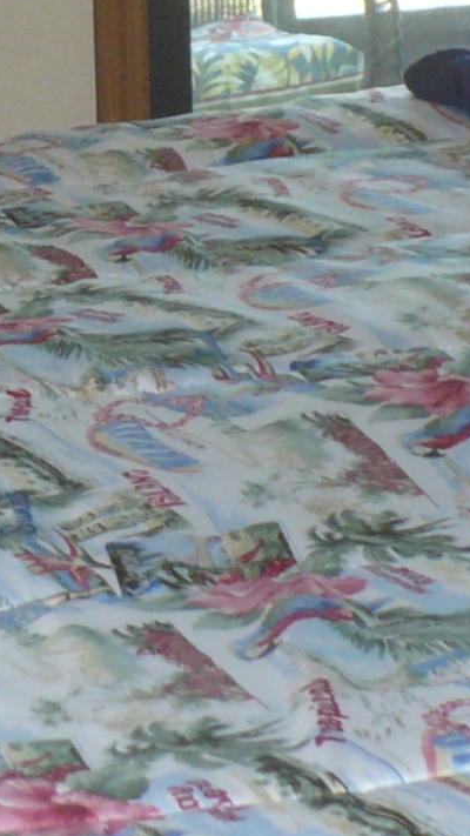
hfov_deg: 7.1
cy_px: -63
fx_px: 3766
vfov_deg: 12.5
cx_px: 197
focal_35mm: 170
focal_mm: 6.1
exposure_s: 1/30
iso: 160
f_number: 2.8
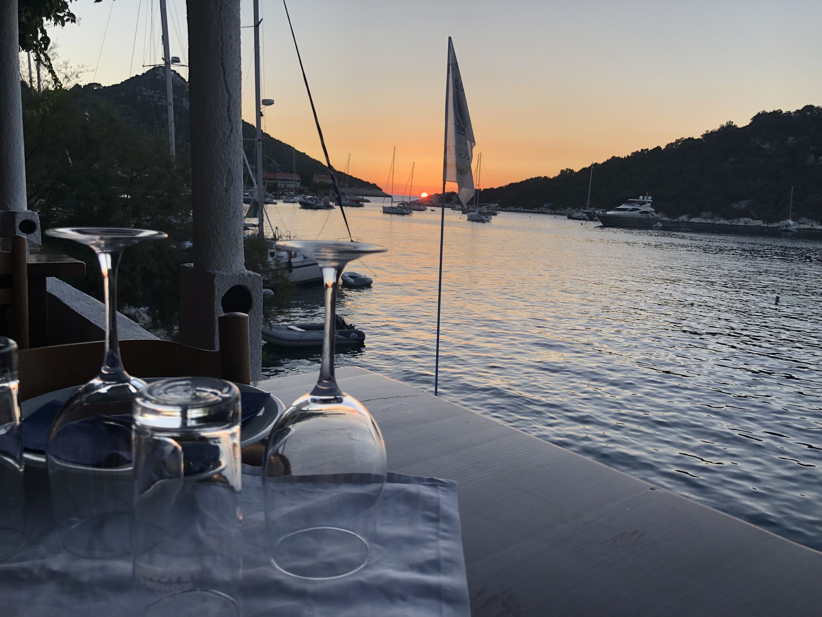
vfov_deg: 49.7
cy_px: 308
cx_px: 411
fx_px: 665
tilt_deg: -9.7
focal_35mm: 28
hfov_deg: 63.4
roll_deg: -1.6
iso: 20
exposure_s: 1/144
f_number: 1.8
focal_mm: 4
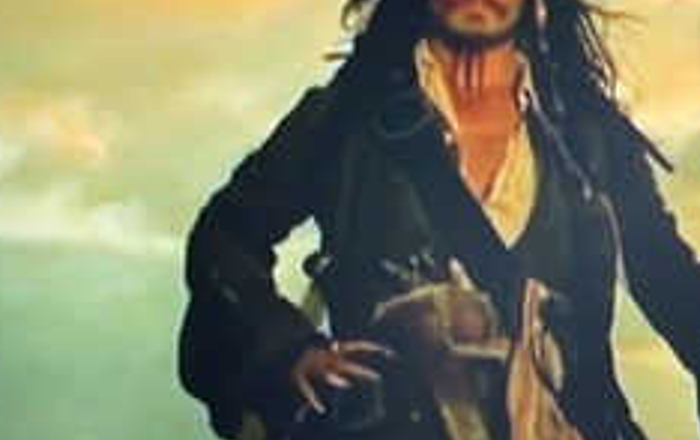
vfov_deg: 6.0
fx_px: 4146
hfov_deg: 9.6
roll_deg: +0.6
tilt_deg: -35.5
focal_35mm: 217
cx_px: 757
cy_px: 635
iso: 160
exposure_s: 1/50
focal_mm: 6.86
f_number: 1.78
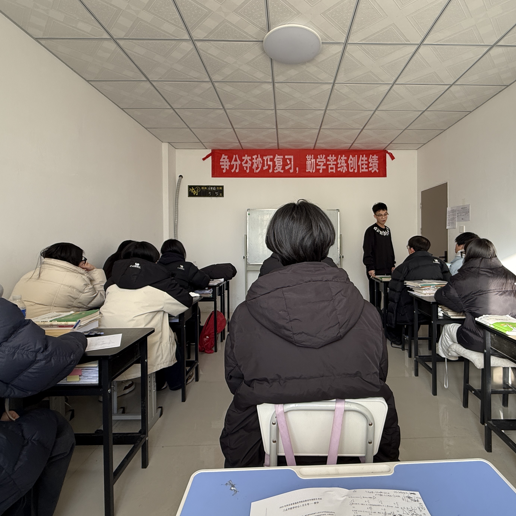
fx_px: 304
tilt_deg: -0.1
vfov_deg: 80.6
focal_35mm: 18
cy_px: 242
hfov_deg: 80.1
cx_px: 298
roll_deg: +0.5
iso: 125
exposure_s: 1/99
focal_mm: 2.22
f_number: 2.2
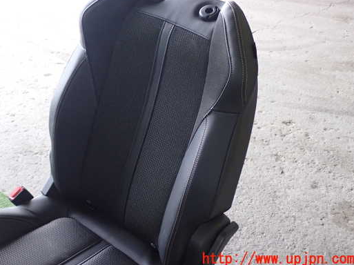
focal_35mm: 48
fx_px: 491
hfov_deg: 39.6
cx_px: 151
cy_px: 112
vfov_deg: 30.2
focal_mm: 7.31
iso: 500
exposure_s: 1/40
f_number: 2.8
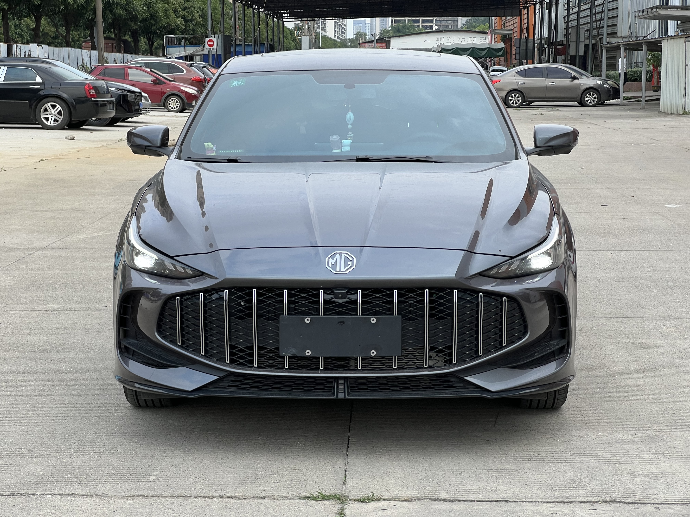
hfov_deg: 25.3
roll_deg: +0.1
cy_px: 258
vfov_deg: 19.1
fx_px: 1535
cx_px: 345
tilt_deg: -7.9
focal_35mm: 77
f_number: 2.8
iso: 32
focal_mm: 9
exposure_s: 1/130
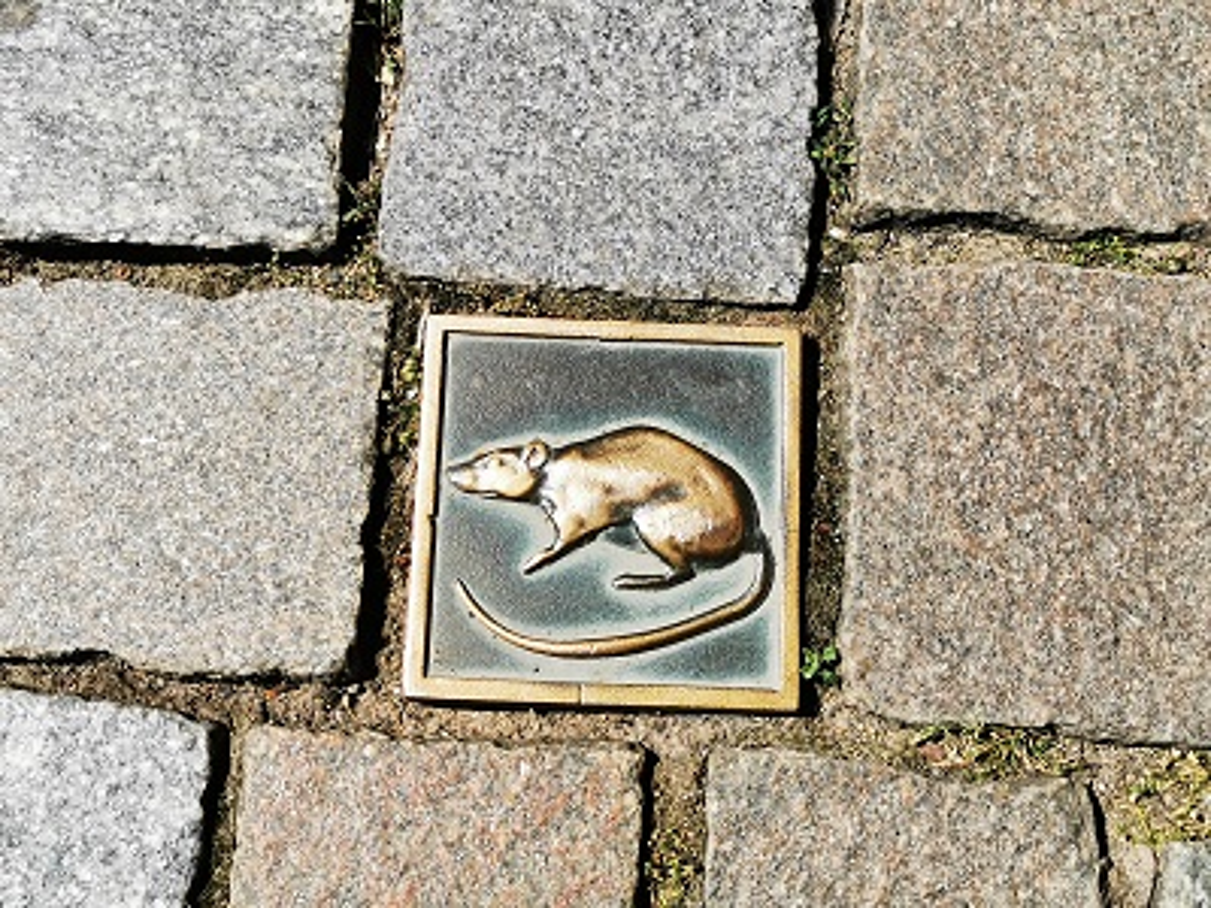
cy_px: 454
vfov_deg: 35.1
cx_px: 606
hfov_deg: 45.8
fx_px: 1434
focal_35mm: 41
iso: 50
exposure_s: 1/3891
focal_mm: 5.58
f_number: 1.8
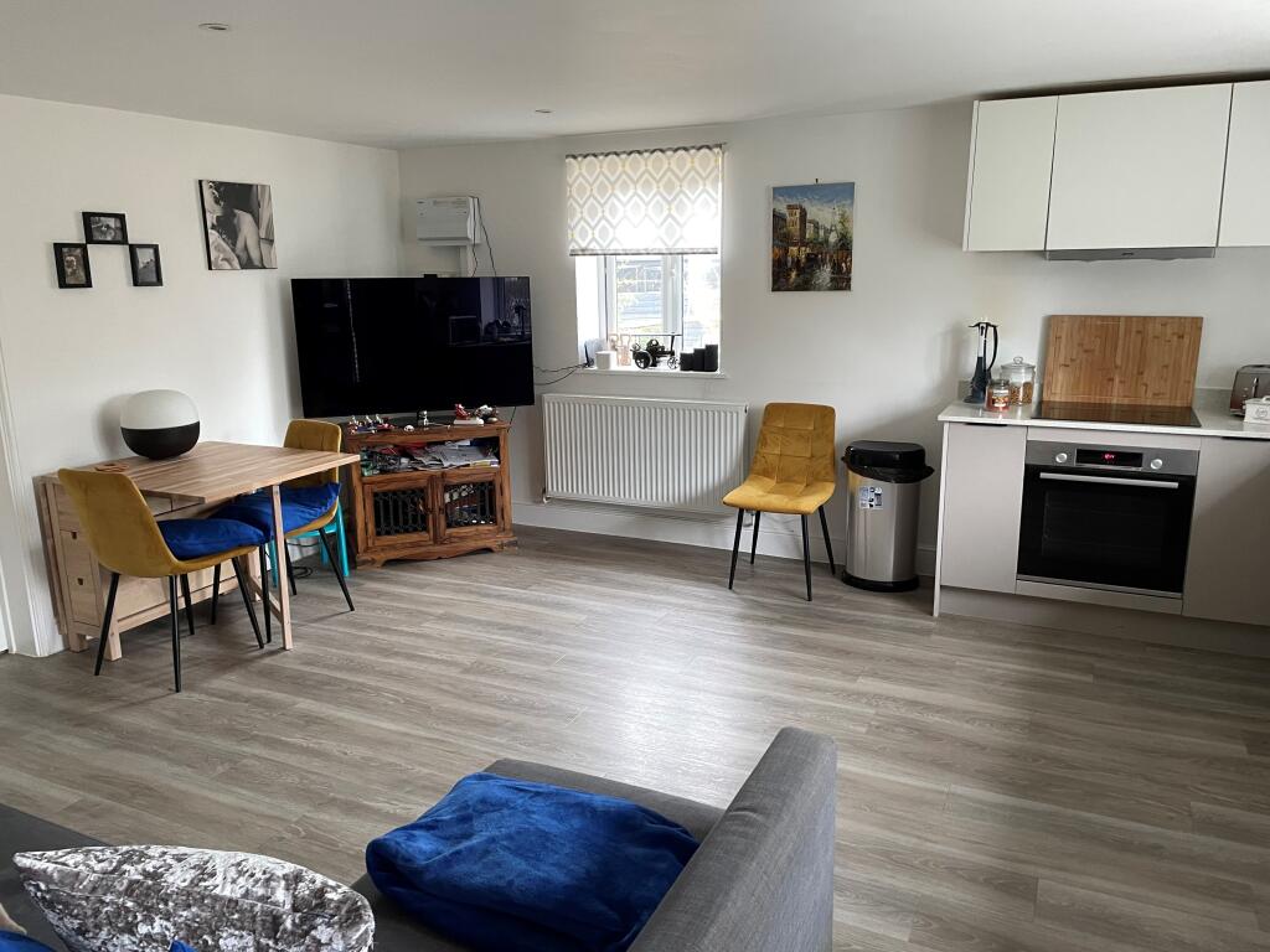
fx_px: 954
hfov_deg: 67.3
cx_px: 635
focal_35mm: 26
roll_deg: +0.9
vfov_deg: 53.1
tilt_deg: -12.9
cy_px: 476
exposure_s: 1/60
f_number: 1.6
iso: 250
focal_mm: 4.2
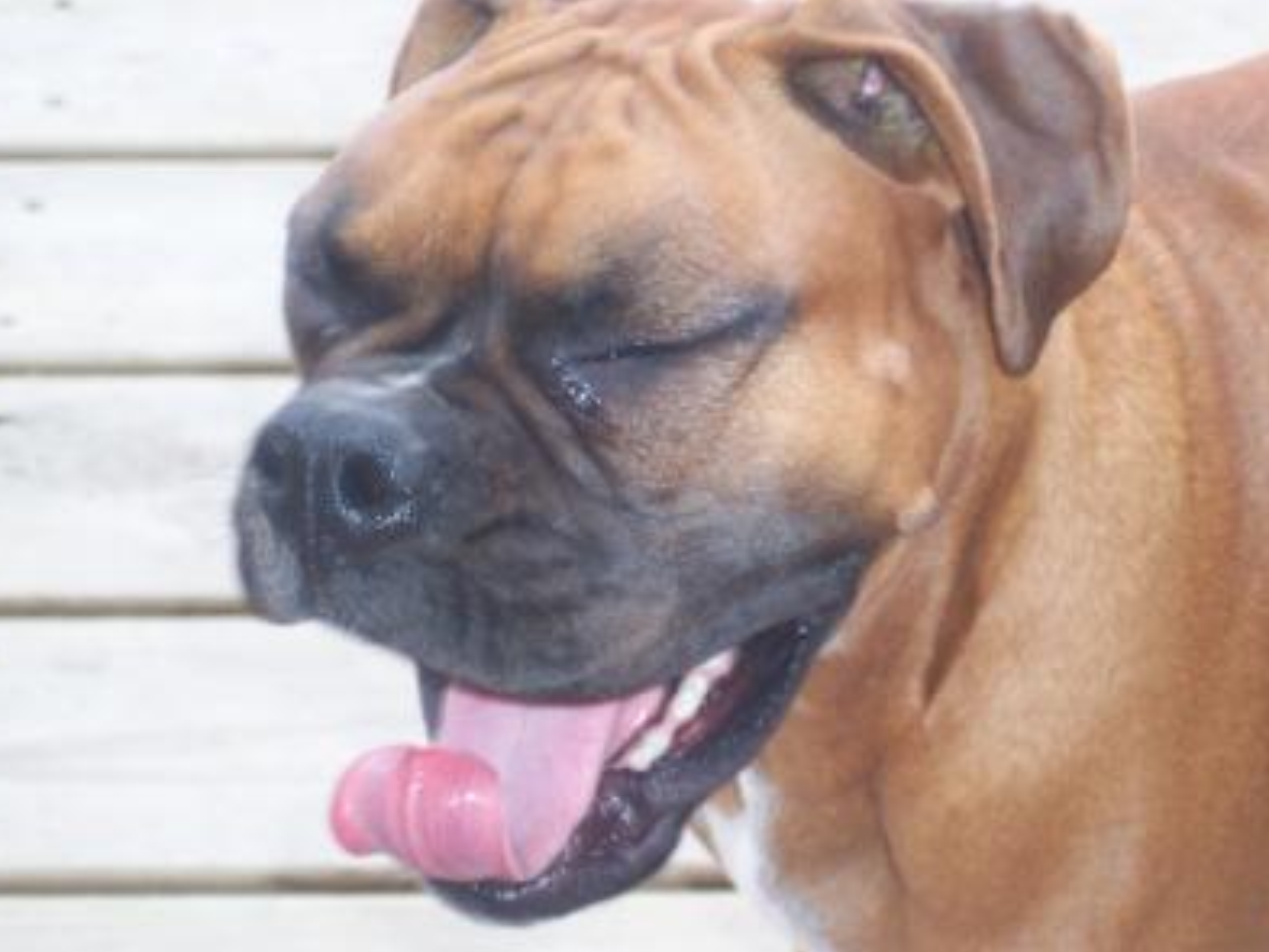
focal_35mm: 125
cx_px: 630
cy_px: 479
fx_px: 4584
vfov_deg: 11.9
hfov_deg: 15.8
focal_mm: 24
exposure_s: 1/90
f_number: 4.8
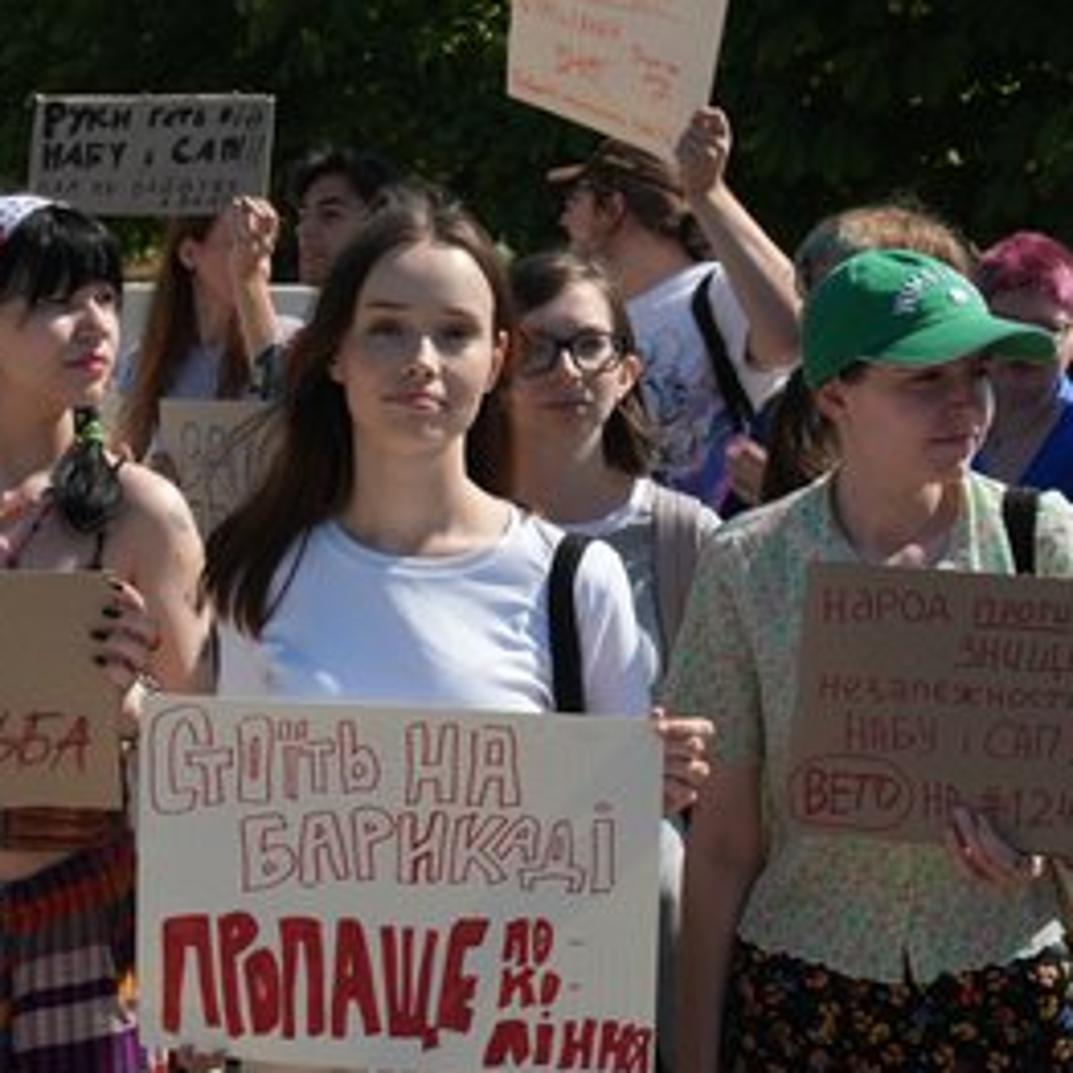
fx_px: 2770
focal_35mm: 79
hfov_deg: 21.8
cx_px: 332
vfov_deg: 21.9
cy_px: 541
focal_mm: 61
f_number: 13
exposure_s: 1/100
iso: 640
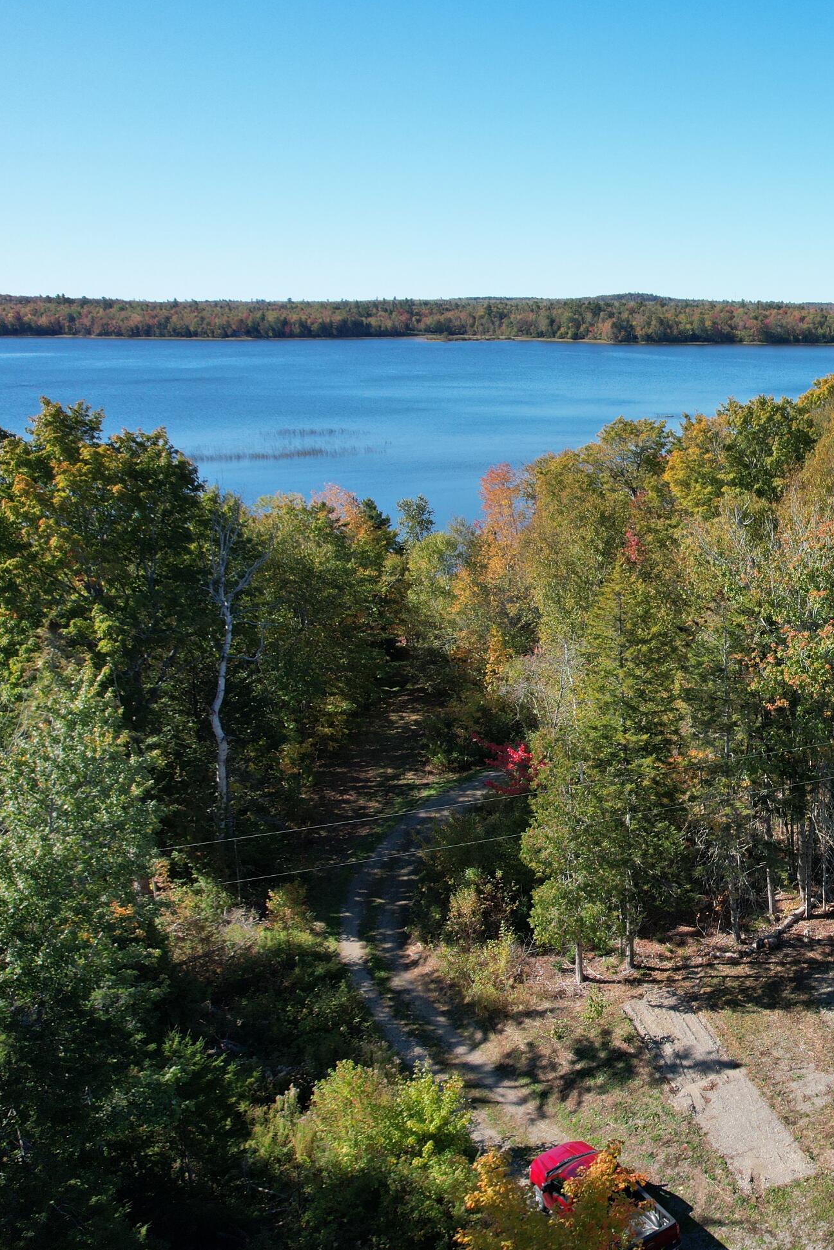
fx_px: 1181
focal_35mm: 34
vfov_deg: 55.8
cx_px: 822
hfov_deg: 35.4
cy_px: 631
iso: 100
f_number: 2.8
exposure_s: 1/1250
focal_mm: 8.38
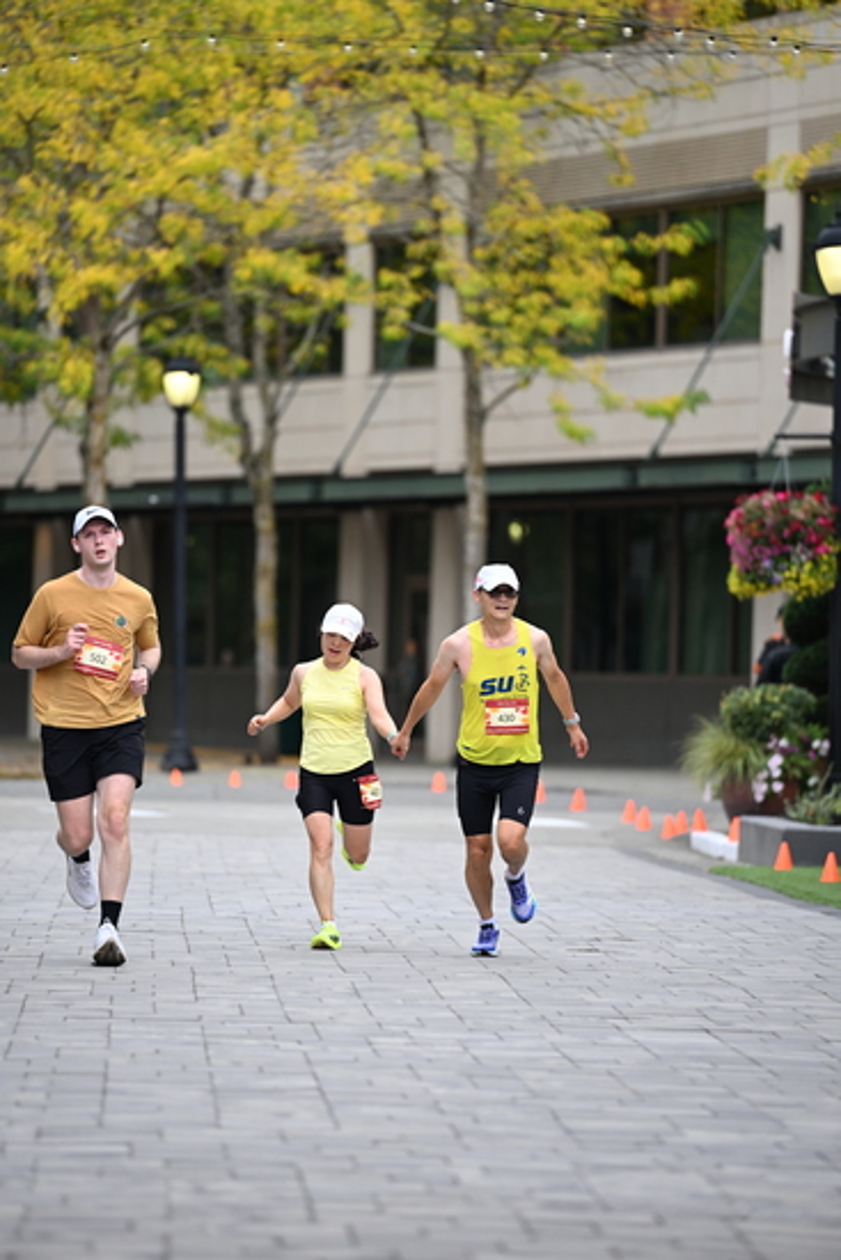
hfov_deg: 6.9
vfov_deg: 10.3
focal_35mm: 200
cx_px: 420
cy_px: 630
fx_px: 7003
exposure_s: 1/2000
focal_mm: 200
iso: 640
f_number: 2.8
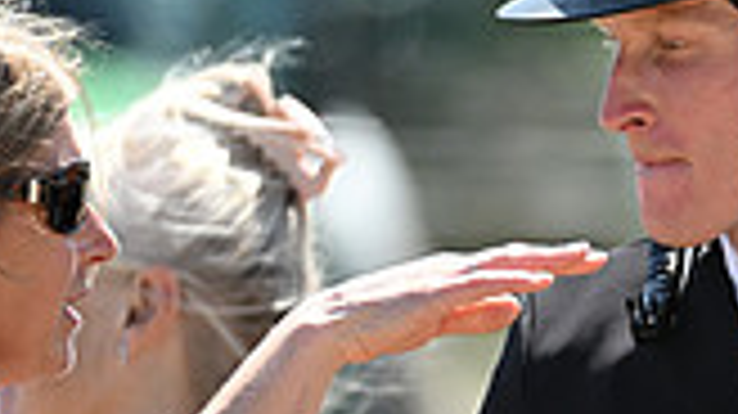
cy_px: 119
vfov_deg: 0.9
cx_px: 990
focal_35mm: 1406
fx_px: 27496
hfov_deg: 1.5
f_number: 5
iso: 720
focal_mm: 380
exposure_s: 1/1600
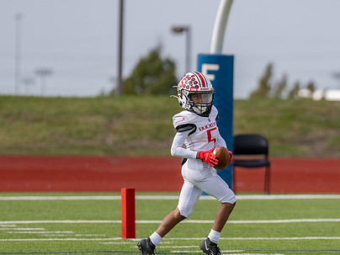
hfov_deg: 4.4
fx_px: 4440
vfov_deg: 3.3
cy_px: 151
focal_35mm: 452
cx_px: 266
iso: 160
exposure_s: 1/3200
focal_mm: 200
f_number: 2.8
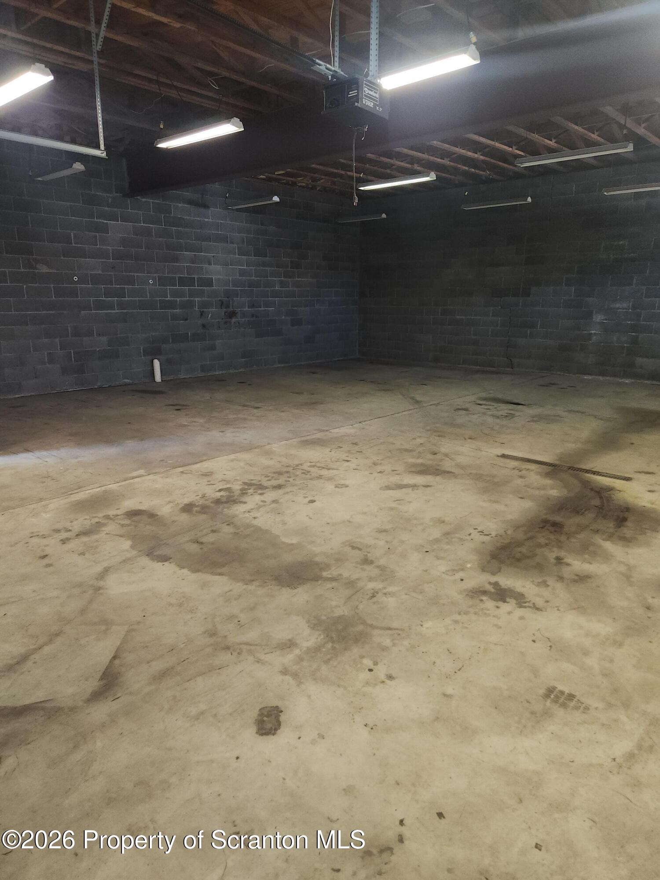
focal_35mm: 23
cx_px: 330
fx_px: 585
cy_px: 440
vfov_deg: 73.9
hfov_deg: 58.9
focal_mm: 5.4
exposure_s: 1/24
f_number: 1.8
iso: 125
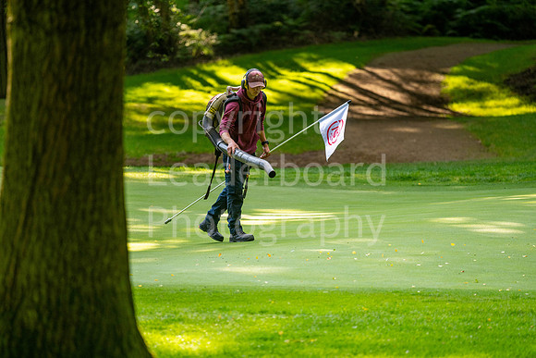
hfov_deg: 6.5
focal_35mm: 317
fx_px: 4727
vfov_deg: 4.3
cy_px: 179
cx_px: 268
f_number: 4
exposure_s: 1/800
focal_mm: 300
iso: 500
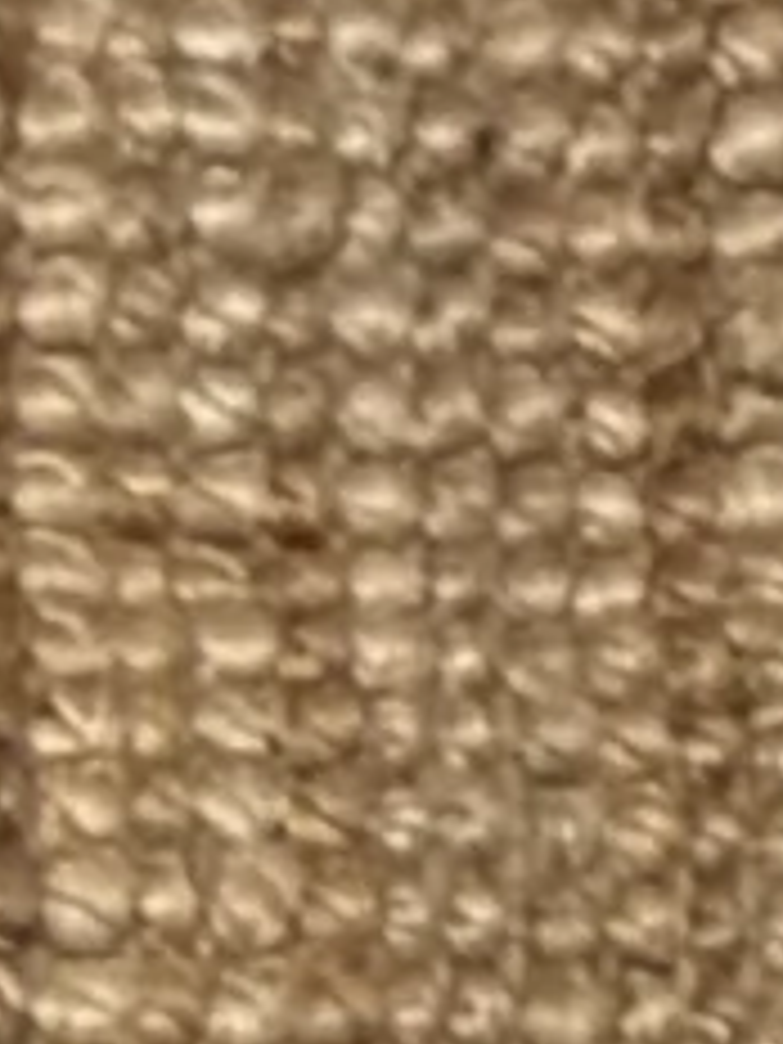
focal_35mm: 149
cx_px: -896
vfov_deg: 11.0
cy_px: 2578
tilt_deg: -79.1
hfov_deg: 9.2
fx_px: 4494
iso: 200
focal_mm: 2.22
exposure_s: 1/100
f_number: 2.2
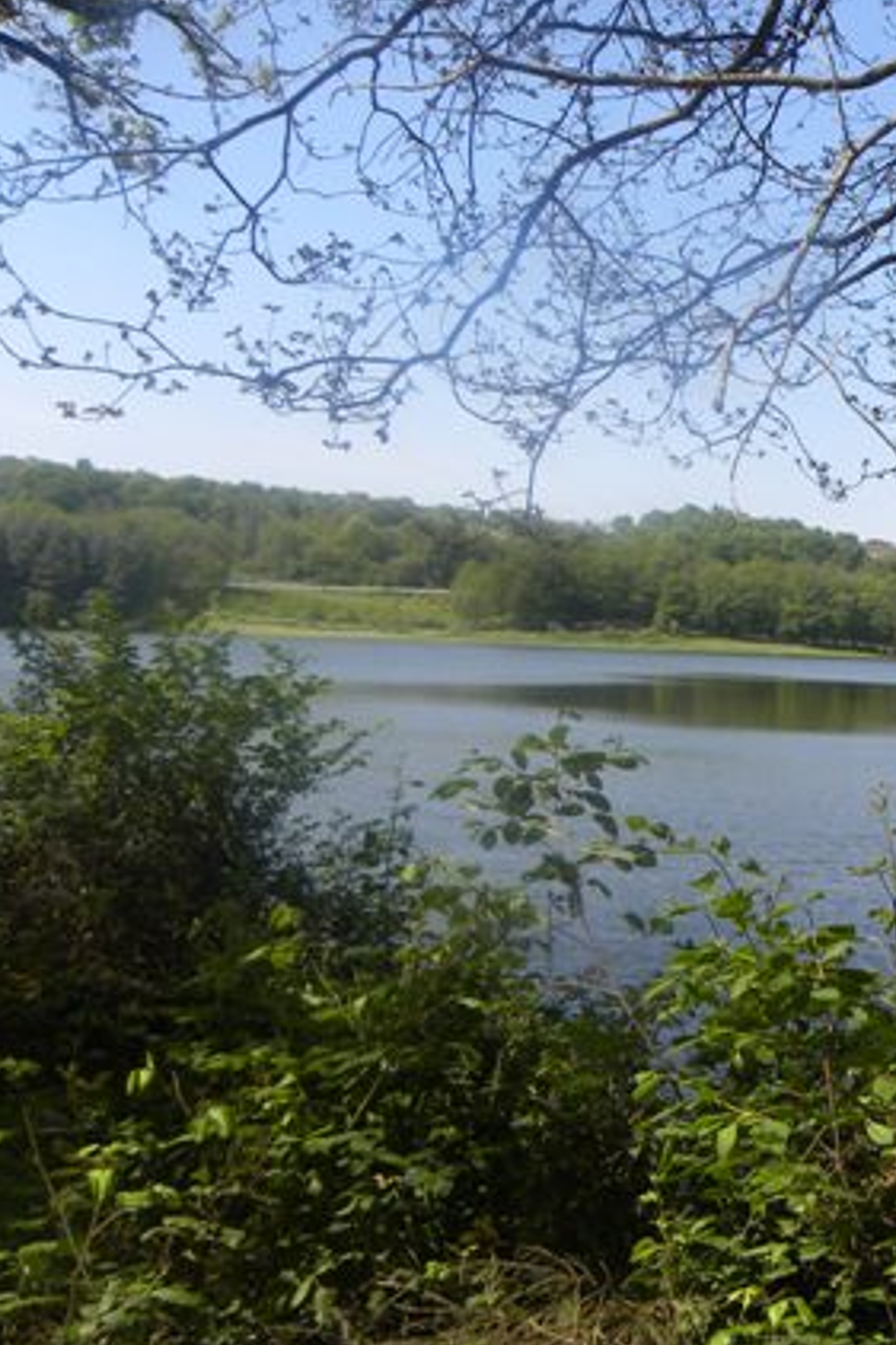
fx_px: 1532
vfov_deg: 47.4
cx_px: 985
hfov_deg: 29.4
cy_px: 663
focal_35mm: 41
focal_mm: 4.6
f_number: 5
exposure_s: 1/273
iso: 64
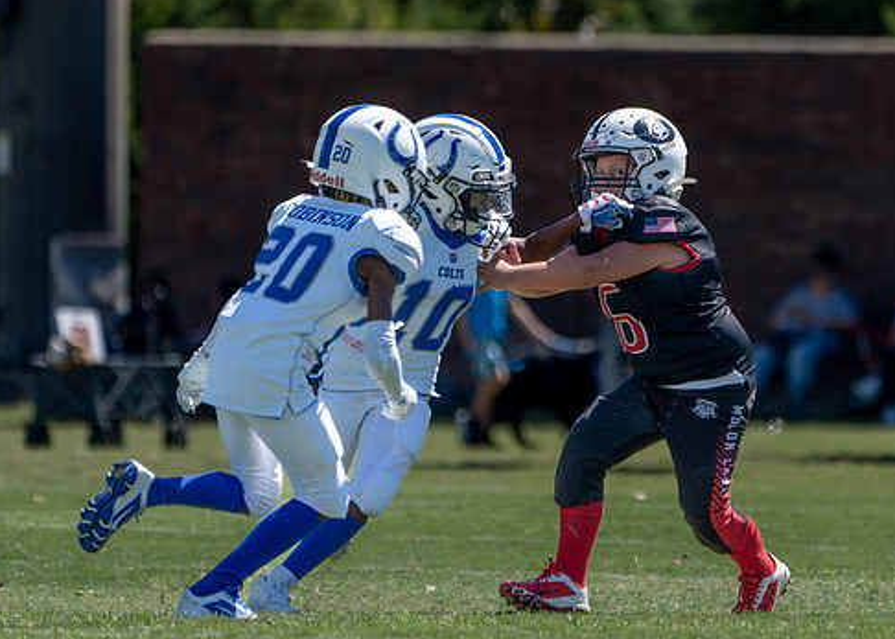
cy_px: 254
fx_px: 21705
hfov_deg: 2.4
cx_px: 687
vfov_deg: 1.7
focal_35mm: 854
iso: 250
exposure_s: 1/1250
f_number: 5.6
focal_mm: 400
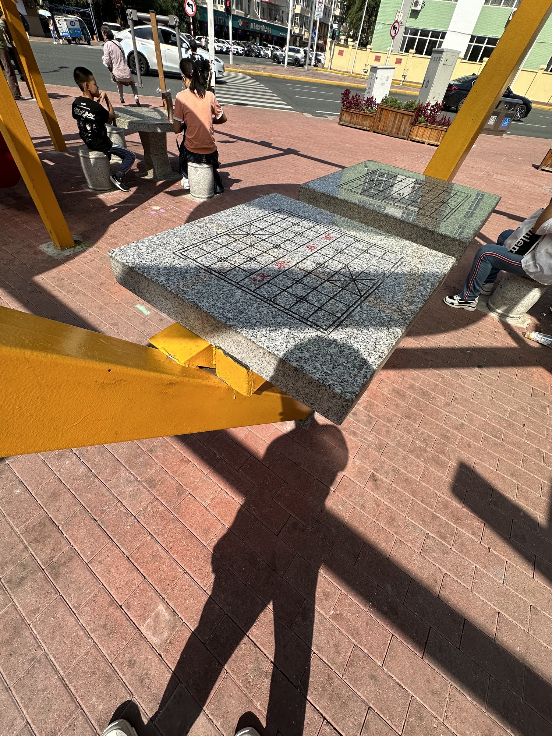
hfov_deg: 85.7
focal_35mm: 14
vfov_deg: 102.1
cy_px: 368
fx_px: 298
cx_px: 276
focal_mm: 2.22
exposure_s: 1/1949
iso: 50
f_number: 2.2
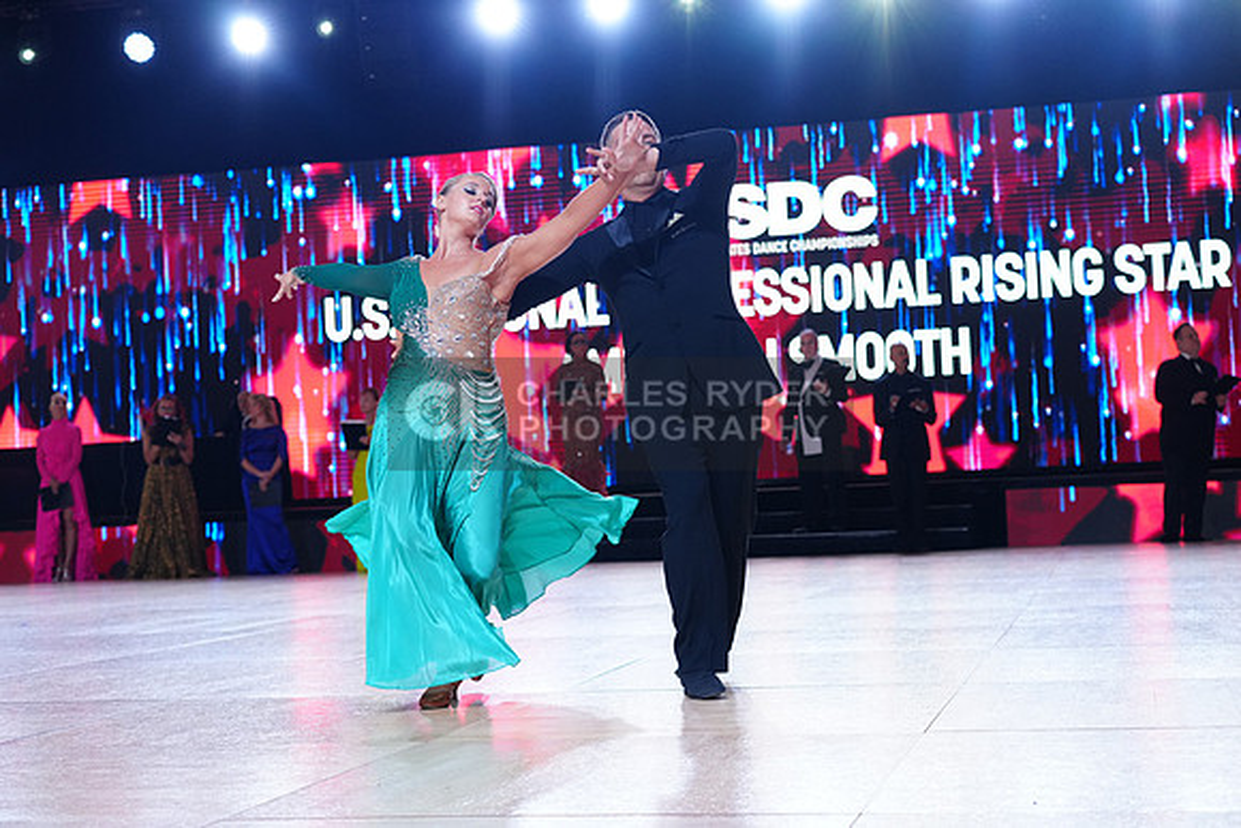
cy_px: 414
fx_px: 1965
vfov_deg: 23.8
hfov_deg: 35.0
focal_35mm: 57
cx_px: 620
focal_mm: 57
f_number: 4
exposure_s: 1/500
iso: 1250
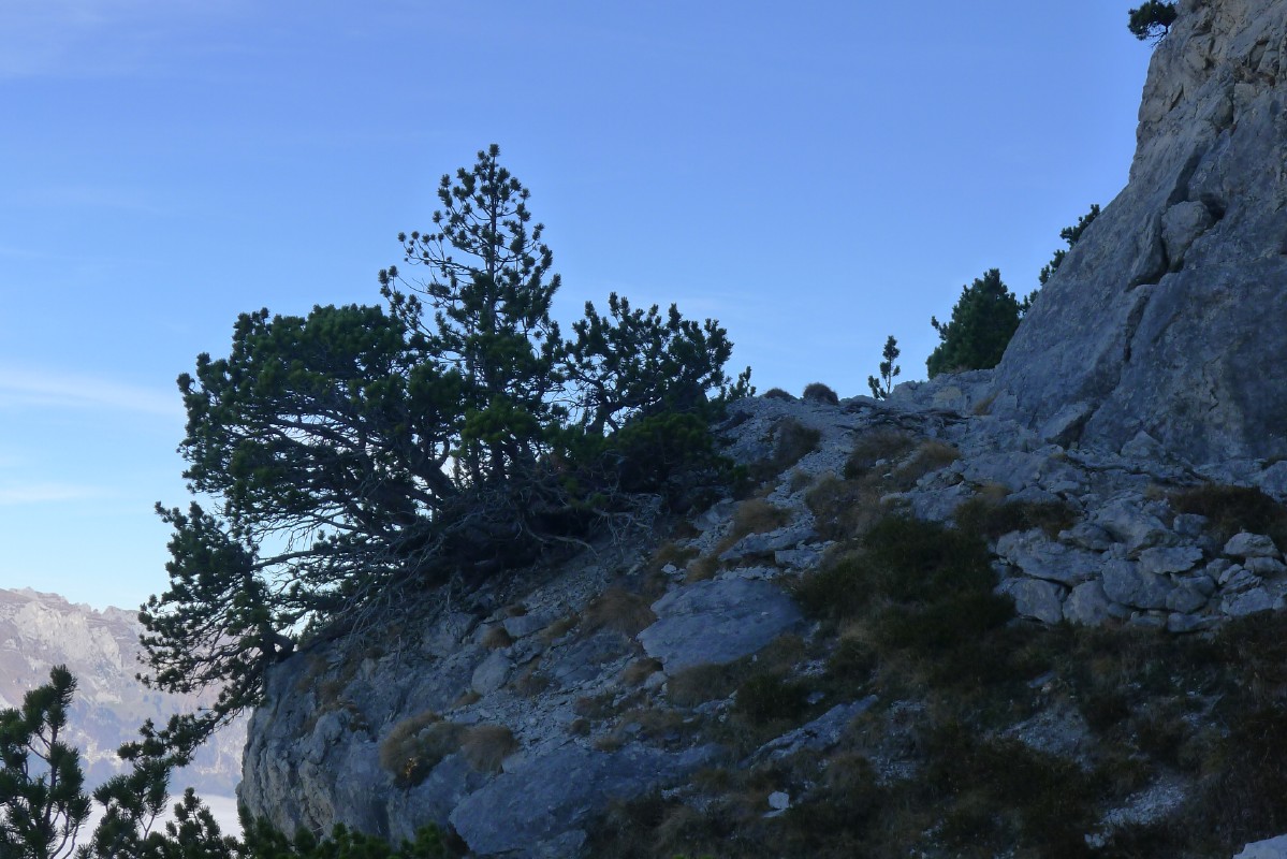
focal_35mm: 60
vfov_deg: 22.6
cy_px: 430
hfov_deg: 33.4
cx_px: 644
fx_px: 2145
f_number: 4
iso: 125
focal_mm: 12.8
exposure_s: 1/640
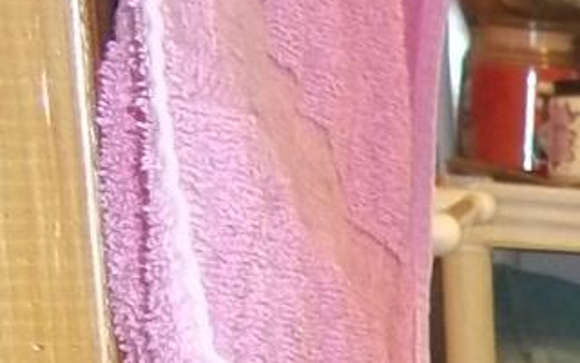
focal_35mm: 179
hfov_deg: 10.5
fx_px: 2829
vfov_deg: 7.0
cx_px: 1272
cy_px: 790
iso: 160
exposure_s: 1/30
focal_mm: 6.5
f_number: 3.1
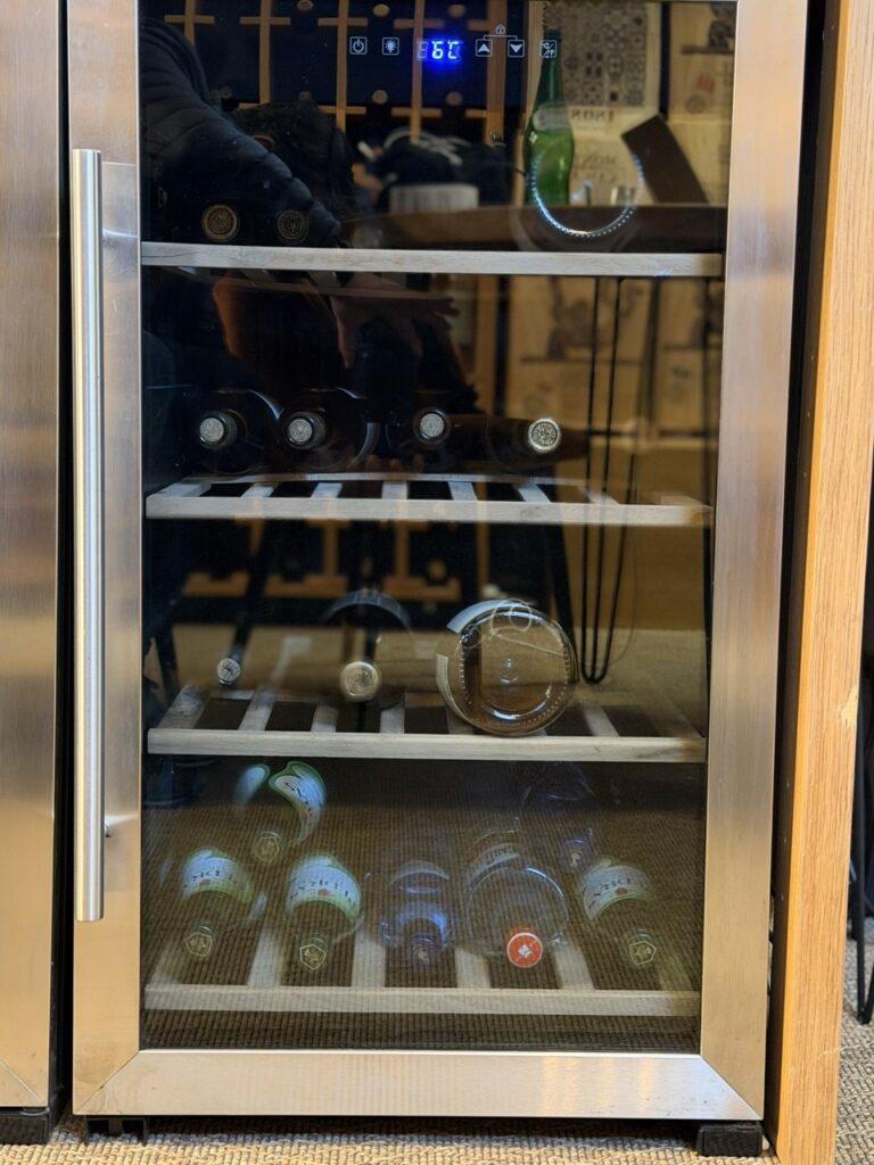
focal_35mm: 48
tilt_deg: -6.4
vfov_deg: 39.7
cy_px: 582
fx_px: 1616
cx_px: 437
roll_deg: -2.1
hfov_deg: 30.3
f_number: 1.78
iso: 640
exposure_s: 1/20
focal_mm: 6.76
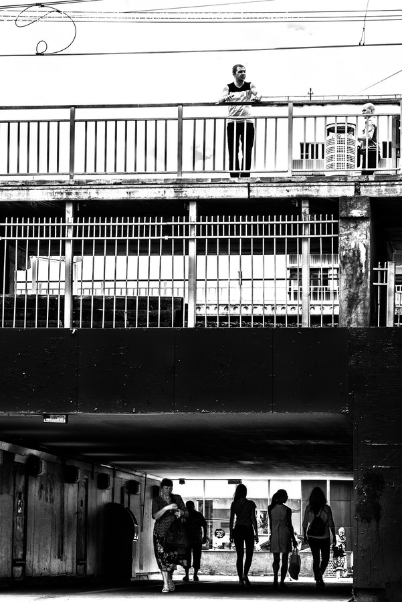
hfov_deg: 12.2
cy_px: 301
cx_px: 201
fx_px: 1874
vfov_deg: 18.3
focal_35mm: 112
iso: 500
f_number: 13
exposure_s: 1/640
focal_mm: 112
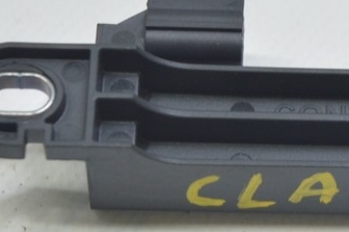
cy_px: 160
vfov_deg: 5.4
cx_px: 385
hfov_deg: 8.1
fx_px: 2435
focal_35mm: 252
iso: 400
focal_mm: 55
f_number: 5.6
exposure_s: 1/20
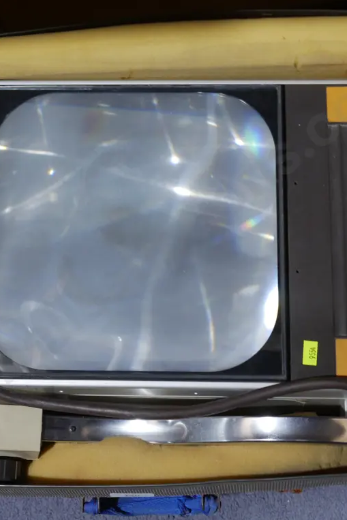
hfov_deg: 20.3
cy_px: 260
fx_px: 968
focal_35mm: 67
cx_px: 148
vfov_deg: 30.1
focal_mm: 24
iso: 500
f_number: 5.2
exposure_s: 1/60
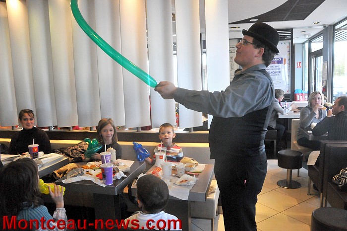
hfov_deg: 67.4
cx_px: 174
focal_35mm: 27
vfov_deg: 47.8
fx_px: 260
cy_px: 116
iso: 3200
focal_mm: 18
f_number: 6.3
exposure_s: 1/160
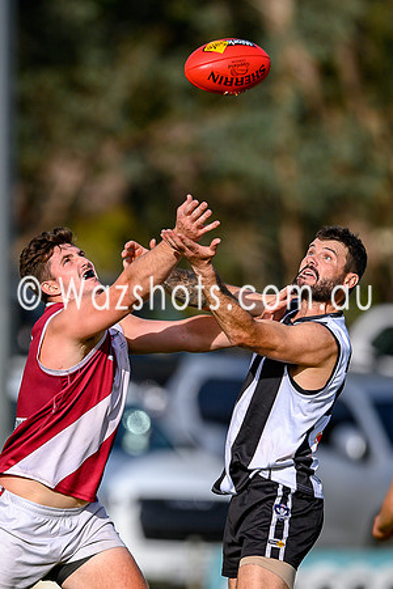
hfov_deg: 1.2
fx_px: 18192
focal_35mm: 1111
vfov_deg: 1.9
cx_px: 119
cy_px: 386
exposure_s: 1/1600
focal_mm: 500
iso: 100
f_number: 4
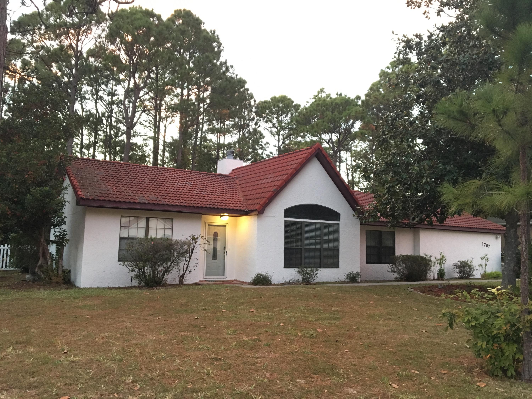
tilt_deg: +5.8
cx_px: 266
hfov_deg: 61.7
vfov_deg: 48.2
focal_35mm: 29
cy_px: 200
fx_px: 446
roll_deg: -1.1
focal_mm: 4.15
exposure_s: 1/24
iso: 200
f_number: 2.2
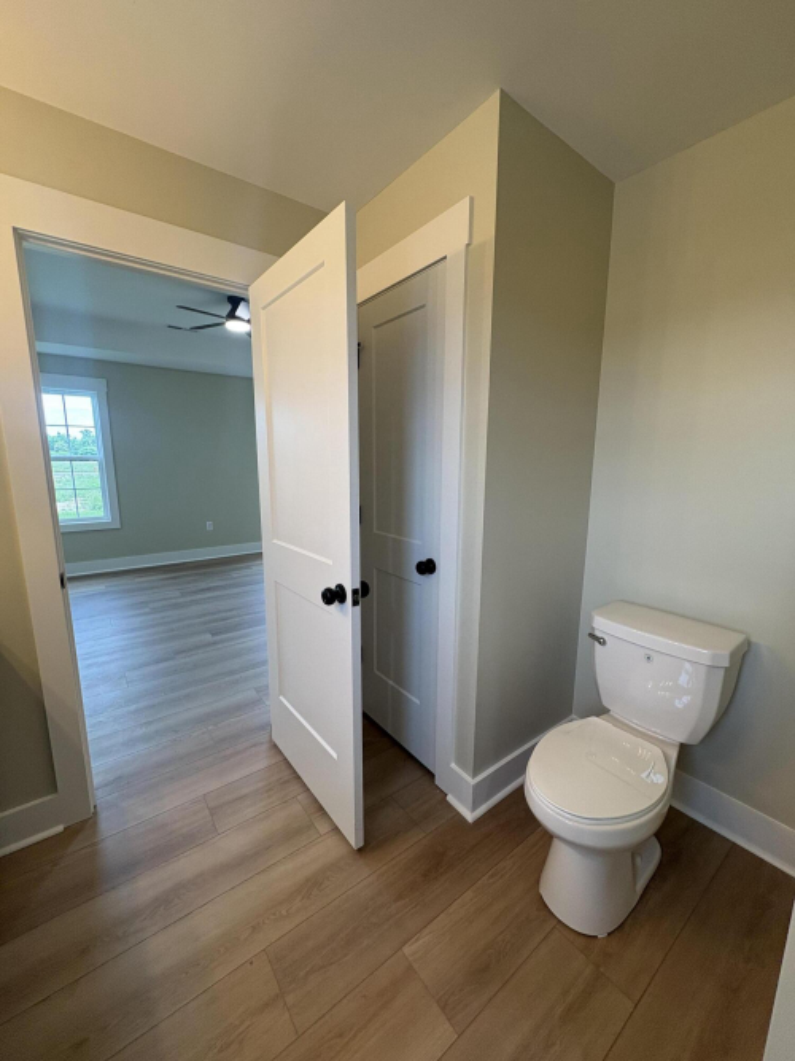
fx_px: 429
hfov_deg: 85.7
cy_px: 530
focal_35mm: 14
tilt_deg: -9.3
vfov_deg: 102.1
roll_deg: -1.1
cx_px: 398
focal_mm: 2.22
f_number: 2.2
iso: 125
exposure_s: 1/120
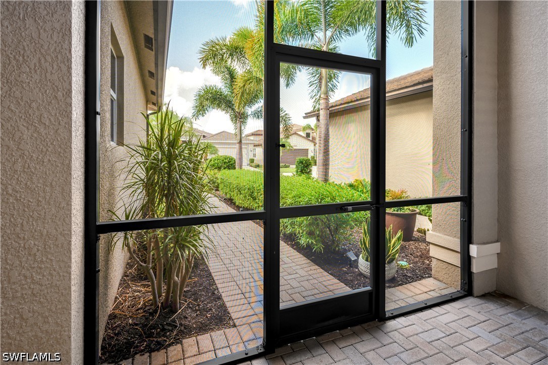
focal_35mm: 18
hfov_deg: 90.0
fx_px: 274
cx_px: 274
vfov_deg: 67.4
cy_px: 182
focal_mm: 12
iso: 100
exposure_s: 1/30
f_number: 3.5
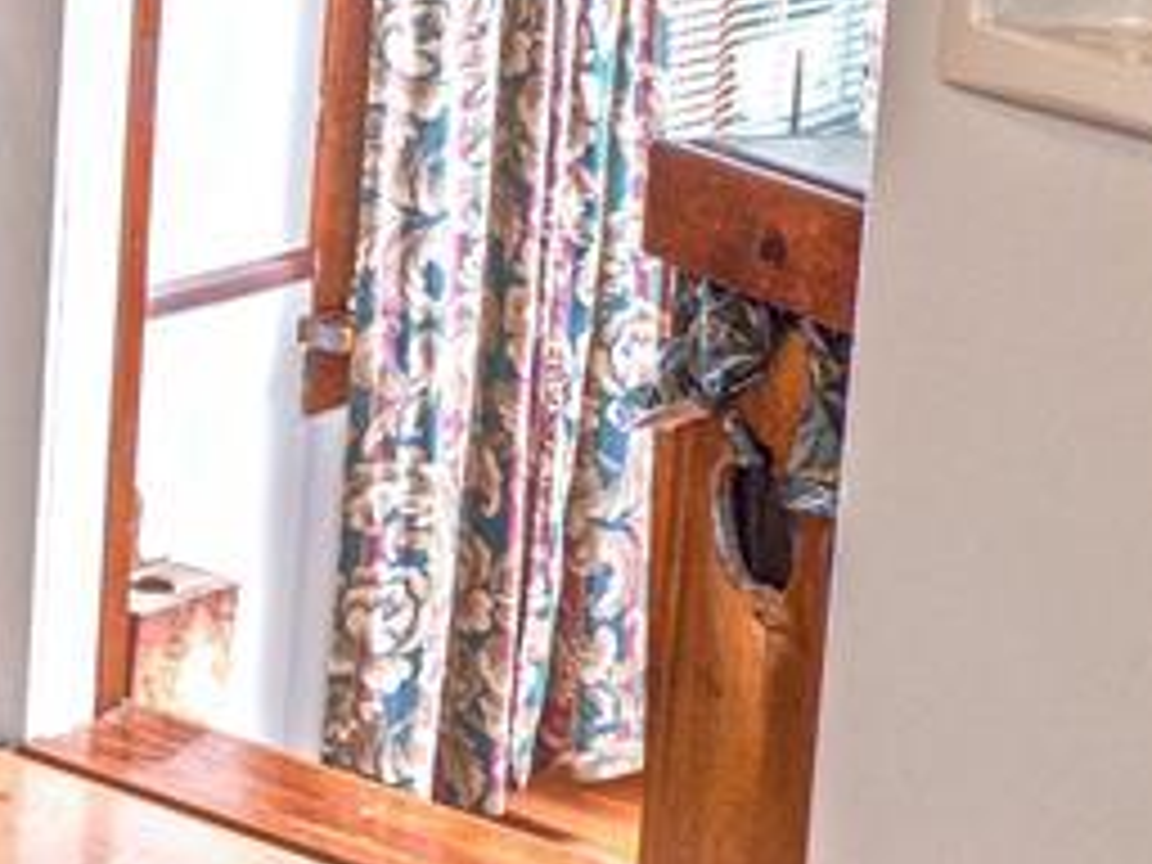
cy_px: -58
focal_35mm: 96
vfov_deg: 15.1
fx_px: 3195
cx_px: -1084
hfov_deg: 16.2
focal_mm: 12
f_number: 3.5
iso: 200
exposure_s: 1/60
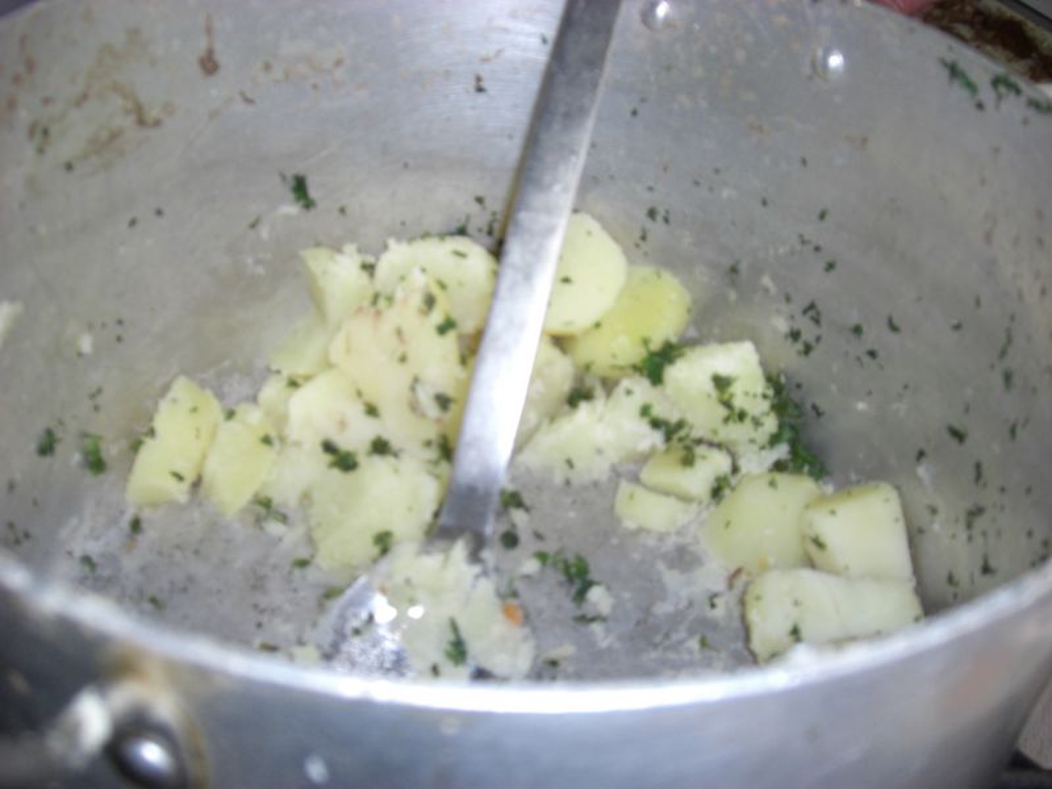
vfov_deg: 37.7
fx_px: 1155
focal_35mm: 38
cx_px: 526
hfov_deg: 49.0
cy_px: 394
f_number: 2.8
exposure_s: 1/60
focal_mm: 7.9
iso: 200
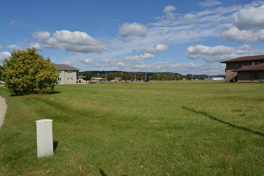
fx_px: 198
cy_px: 88
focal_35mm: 27
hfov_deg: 67.4
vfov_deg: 48.0
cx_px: 132
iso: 100
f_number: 9
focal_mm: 18
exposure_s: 1/320
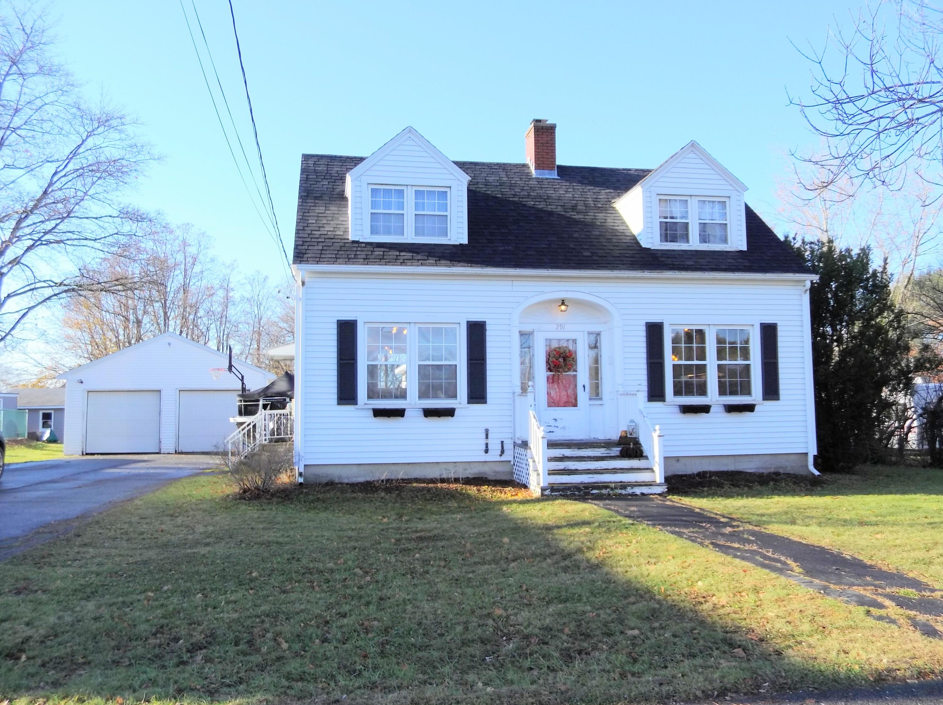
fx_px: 816
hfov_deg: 60.0
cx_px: 472
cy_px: 352
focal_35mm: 30
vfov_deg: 46.7
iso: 100
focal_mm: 5.4
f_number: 3.7
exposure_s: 1/500
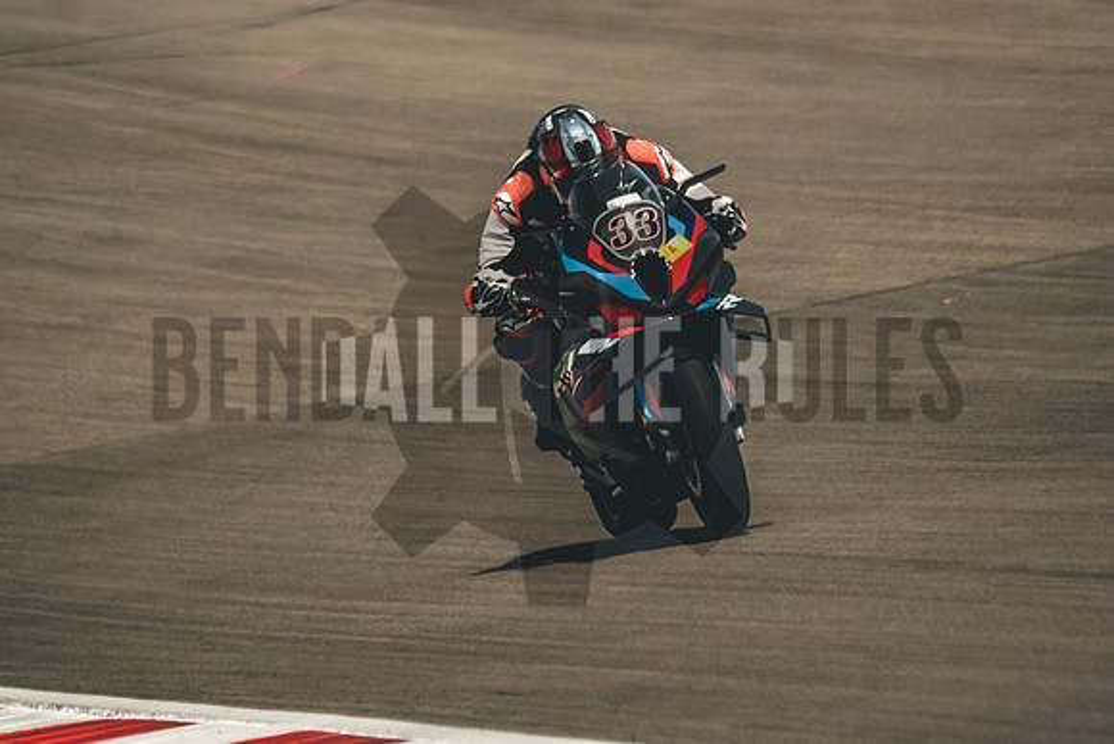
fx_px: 23167
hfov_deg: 2.8
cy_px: 364
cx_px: 603
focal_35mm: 749
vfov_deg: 1.8
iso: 640
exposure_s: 1/2500
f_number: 5.6
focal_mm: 400
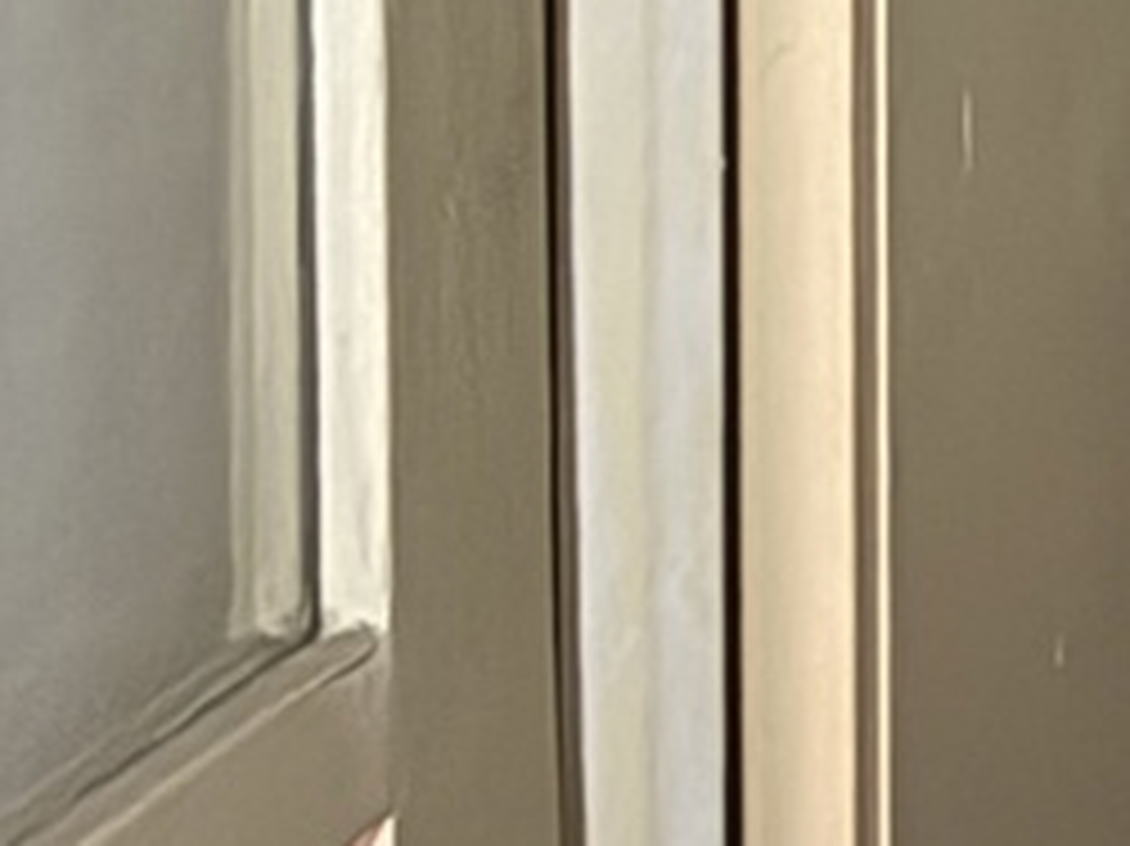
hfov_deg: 11.6
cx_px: 3264
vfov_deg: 12.9
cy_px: -508
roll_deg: -0.4
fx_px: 3491
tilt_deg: -0.7
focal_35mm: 107
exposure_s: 1/40
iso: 400
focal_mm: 2.22
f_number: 2.2
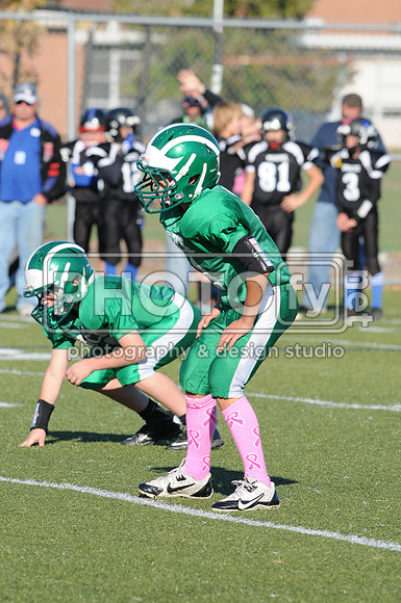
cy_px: 302
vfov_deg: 4.6
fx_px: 7541
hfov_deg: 3.0
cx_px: 200
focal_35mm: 450
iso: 200
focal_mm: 300
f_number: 8
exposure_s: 1/500
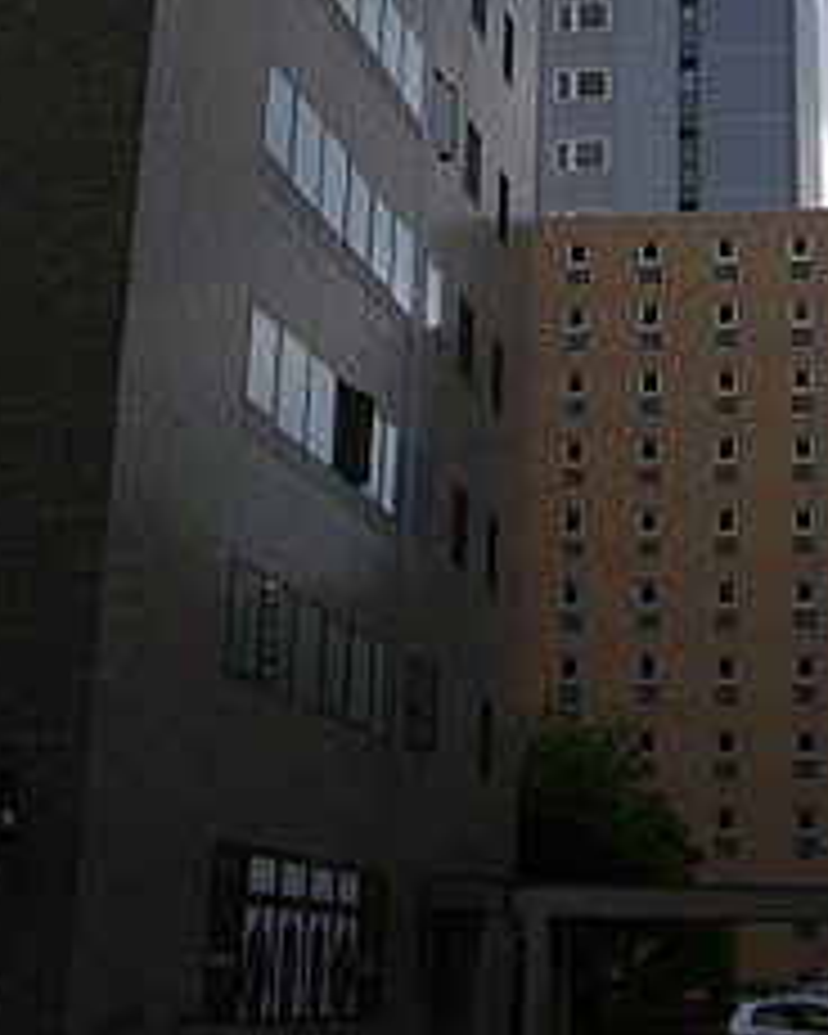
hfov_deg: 20.2
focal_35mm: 76
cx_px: 468
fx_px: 2328
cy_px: -76
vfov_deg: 23.6
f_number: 4.3
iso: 80
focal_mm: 5.8
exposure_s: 1/500
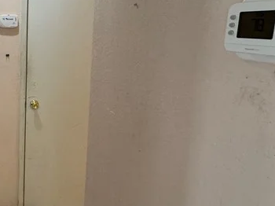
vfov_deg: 35.0
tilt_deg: -10.1
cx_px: -16
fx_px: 325
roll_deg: -0.3
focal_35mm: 41
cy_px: 86
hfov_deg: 39.0
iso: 250
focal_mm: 2.22
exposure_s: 1/60
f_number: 2.2
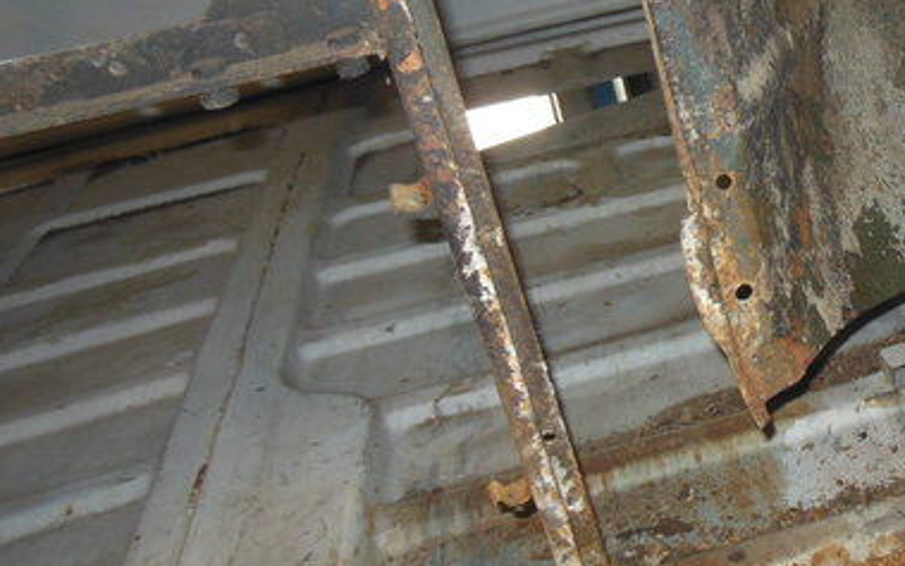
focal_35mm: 49
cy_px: 221
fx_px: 1209
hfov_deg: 38.0
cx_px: 829
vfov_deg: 26.3
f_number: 3.2
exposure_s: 1/25
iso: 200
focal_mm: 4.5
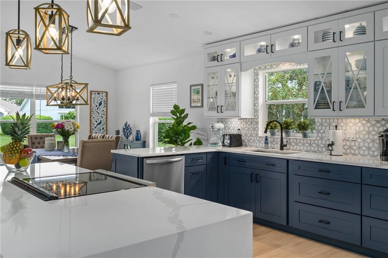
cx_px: 194
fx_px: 334
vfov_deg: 42.3
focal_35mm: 31
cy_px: 129
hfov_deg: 60.3
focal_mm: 31
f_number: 8
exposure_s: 1/5
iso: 320
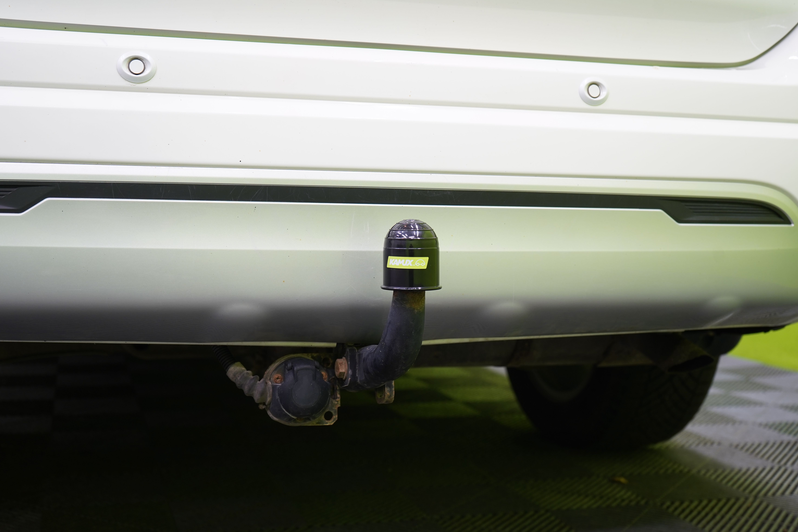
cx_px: 407
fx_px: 1020
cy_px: 271
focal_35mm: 46
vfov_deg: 29.2
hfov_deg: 42.7
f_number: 5
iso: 640
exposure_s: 1/30
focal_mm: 45
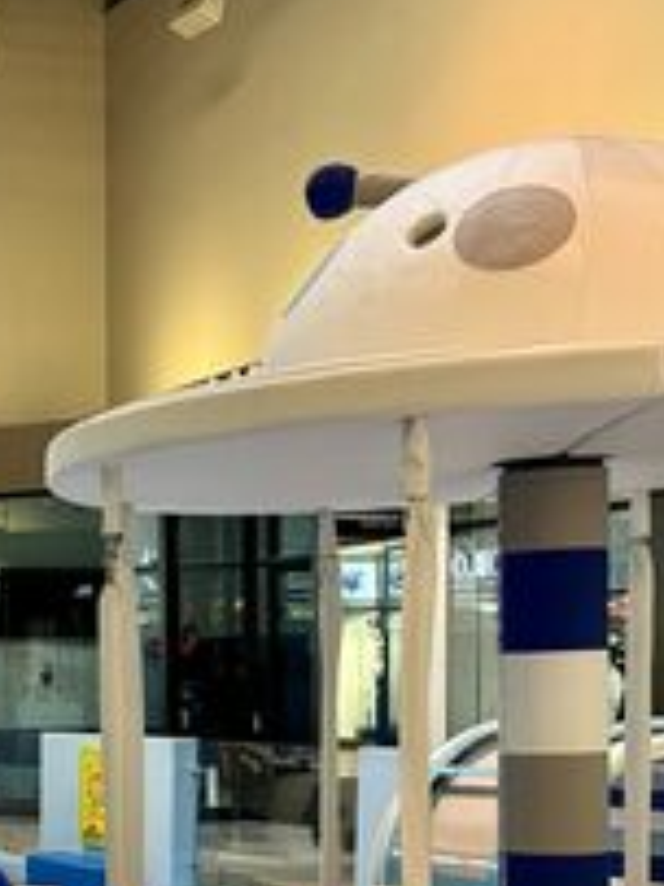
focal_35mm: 71
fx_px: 1818
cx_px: -127
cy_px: 794
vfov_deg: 26.5
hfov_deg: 19.5
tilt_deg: -4.1
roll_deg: +1.0
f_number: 1.78
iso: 320
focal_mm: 6.86
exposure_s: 1/60
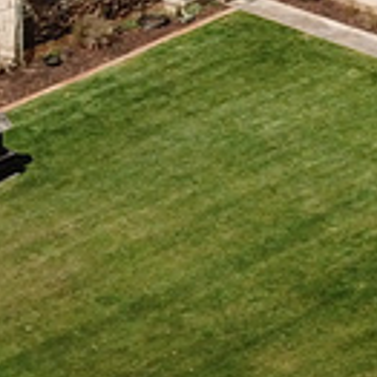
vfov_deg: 9.7
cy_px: -49
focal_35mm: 179
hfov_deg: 9.7
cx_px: 311
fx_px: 2206
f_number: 2.2
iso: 100
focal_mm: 4.73
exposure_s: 1/1754
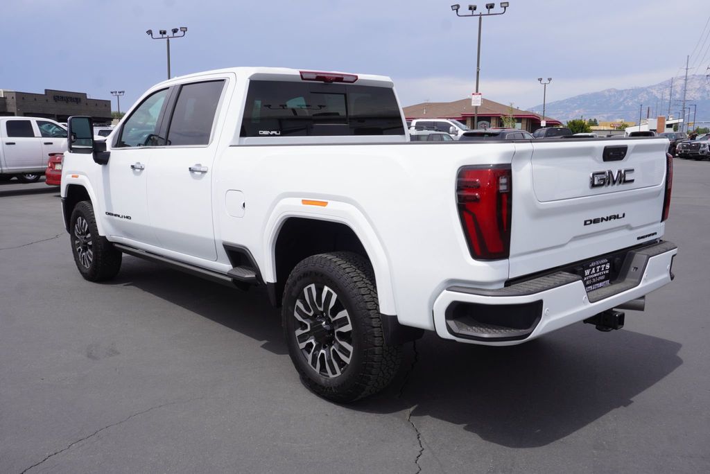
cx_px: 355
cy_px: 237
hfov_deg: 59.5
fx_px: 622
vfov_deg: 41.8
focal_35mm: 32
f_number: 10
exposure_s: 1/160
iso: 100
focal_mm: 21
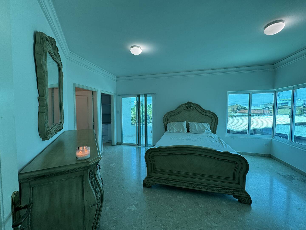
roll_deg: -0.4
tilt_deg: -2.7
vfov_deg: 85.7
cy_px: 115
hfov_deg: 102.1
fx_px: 124
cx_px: 153
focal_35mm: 14
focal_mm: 2.22
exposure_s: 1/120
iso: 64
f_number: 2.2
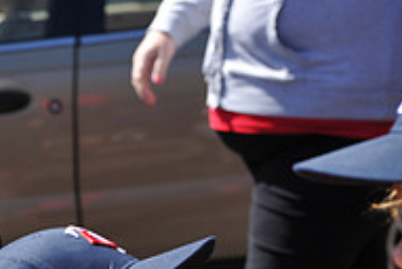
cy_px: 368
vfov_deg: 6.4
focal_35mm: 212
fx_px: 2371
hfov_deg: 9.5
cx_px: -103
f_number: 5
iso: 200
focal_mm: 70
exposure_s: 1/500
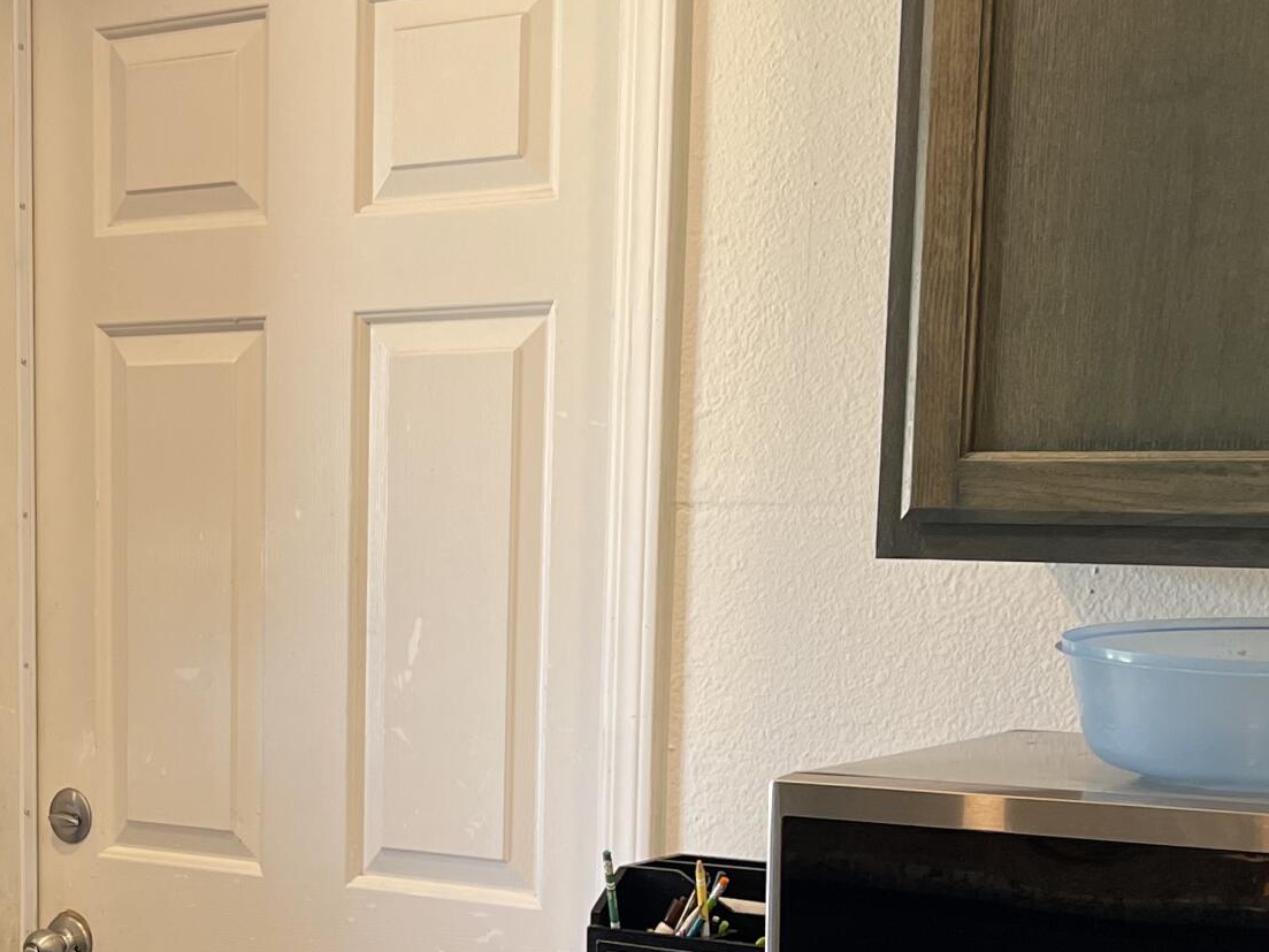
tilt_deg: -6.8
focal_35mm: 68
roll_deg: +0.6
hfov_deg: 27.8
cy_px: 813
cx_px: 197
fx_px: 2493
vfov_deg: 21.2
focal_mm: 5.1
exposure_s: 1/120
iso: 125
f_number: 1.6
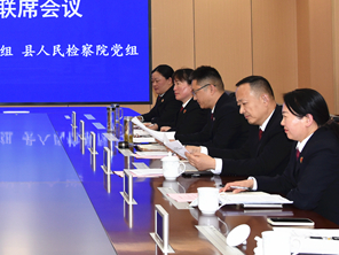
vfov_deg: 17.3
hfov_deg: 22.8
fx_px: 813
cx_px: 15
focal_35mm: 83
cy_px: -18
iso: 720
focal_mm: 32
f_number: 5.6
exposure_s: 1/125
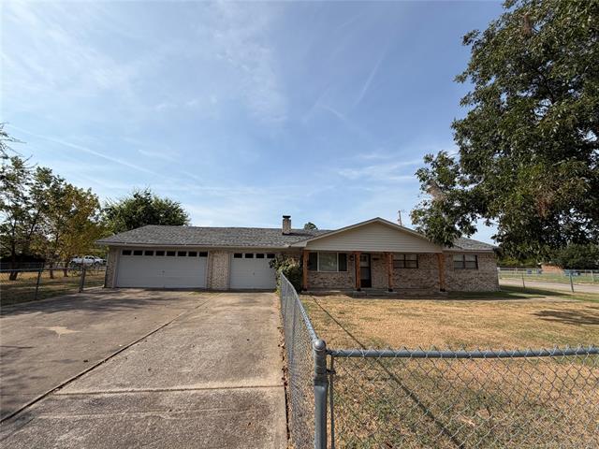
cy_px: 224
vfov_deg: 85.7
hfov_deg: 102.1
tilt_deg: +9.4
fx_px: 242
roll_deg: -1.3
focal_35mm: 14
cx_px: 300
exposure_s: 1/1125
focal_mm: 2.22
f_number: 2.2
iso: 20
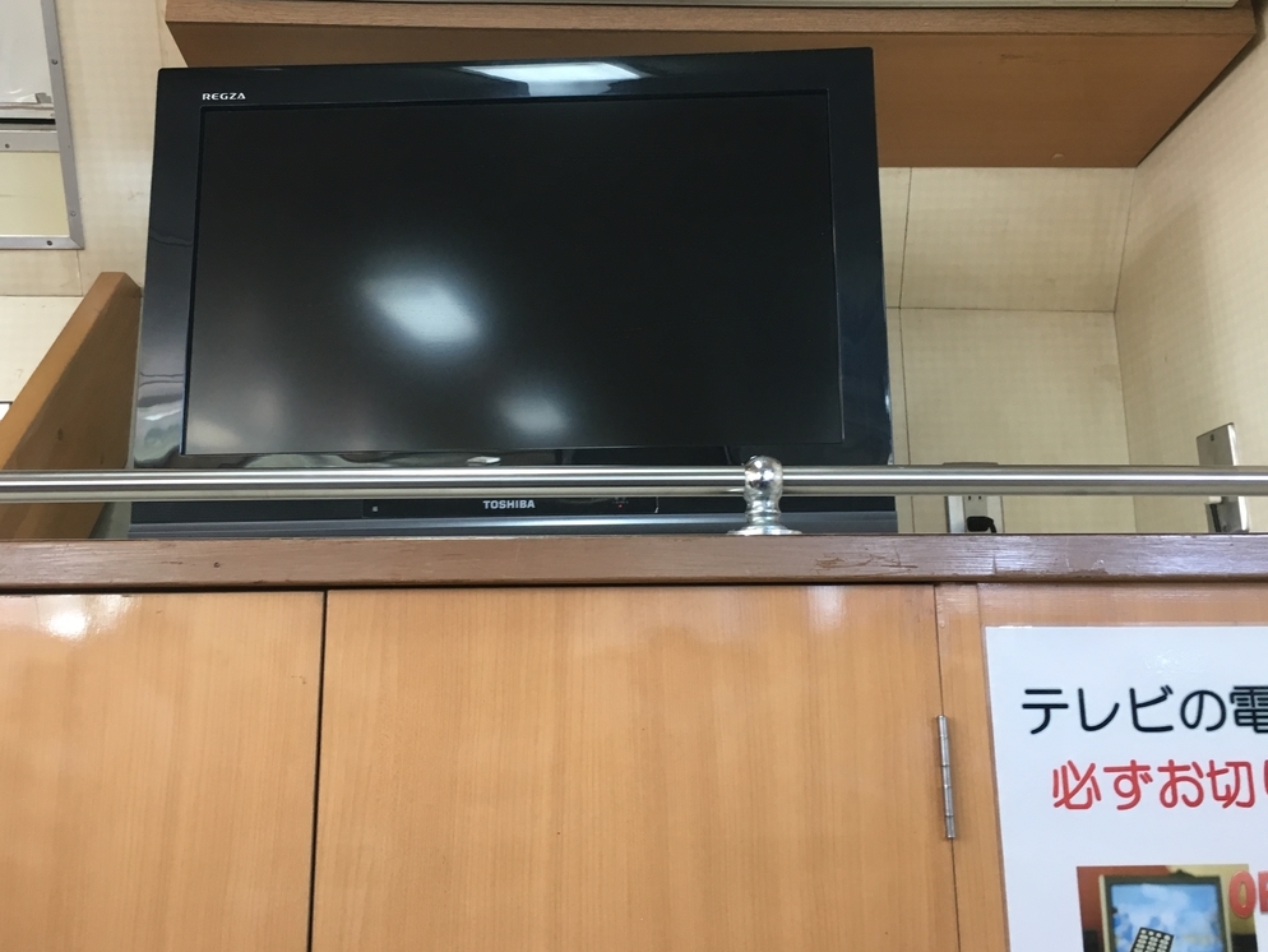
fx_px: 1282
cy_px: 398
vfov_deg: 40.6
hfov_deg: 52.6
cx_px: 612
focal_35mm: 35
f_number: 2.2
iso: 80
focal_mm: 4.15
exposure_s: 1/30
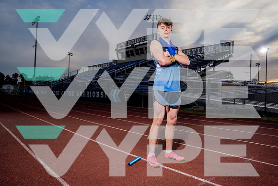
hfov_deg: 67.4
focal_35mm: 27
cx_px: 139
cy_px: 93
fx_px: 209
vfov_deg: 48.0
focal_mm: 27
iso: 100
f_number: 4
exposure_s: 1/250
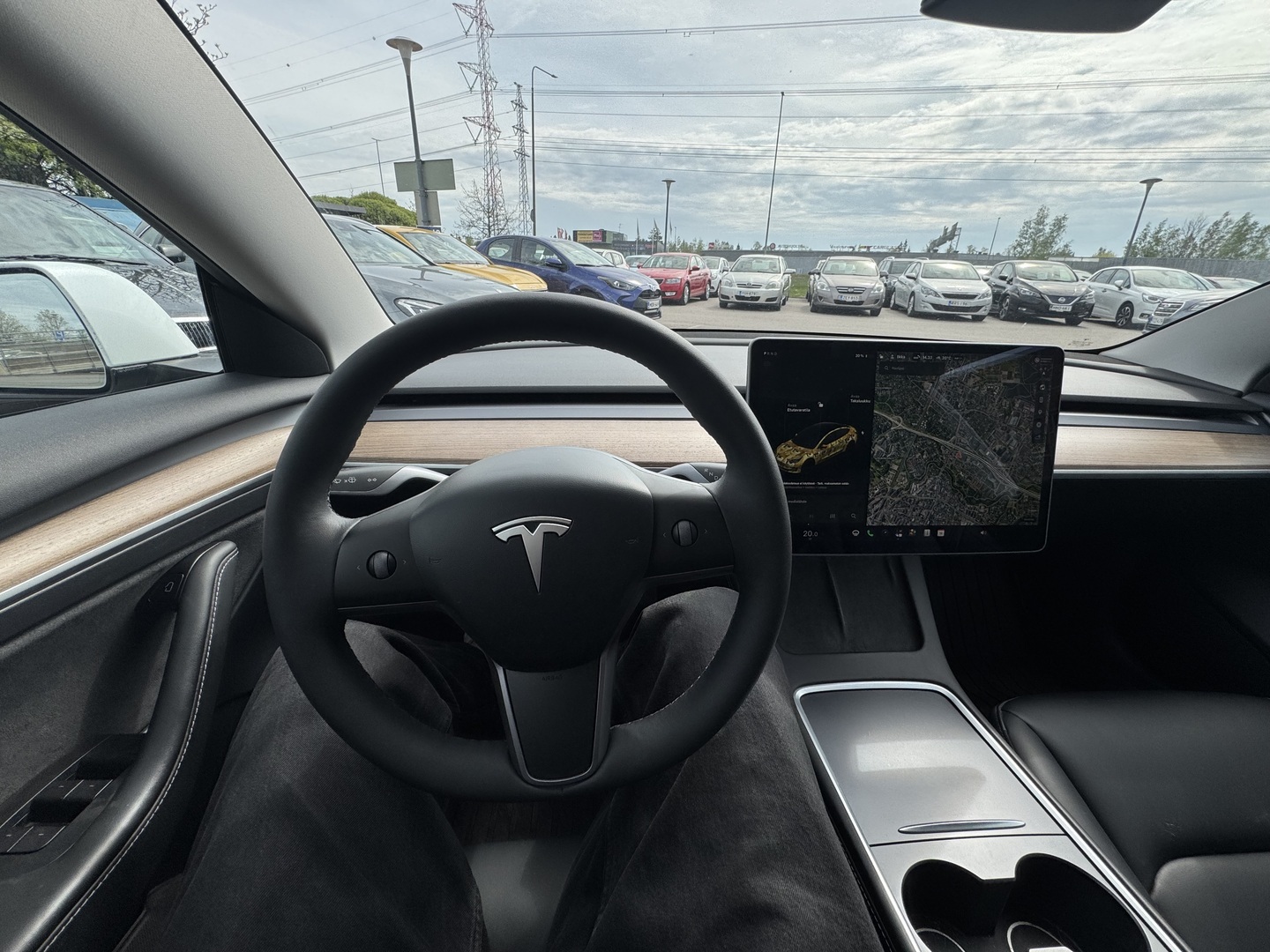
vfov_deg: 85.7
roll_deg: -1.3
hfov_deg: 102.1
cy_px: 476
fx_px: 514
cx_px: 635
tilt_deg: -21.5
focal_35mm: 14
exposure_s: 1/1048
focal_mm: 2.22
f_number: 2.2
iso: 50
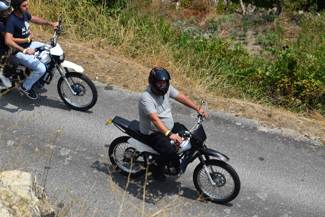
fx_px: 1083
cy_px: 108
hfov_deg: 17.1
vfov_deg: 11.4
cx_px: 162
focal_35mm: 120
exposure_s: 1/2000
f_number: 7.1
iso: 400
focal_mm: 80
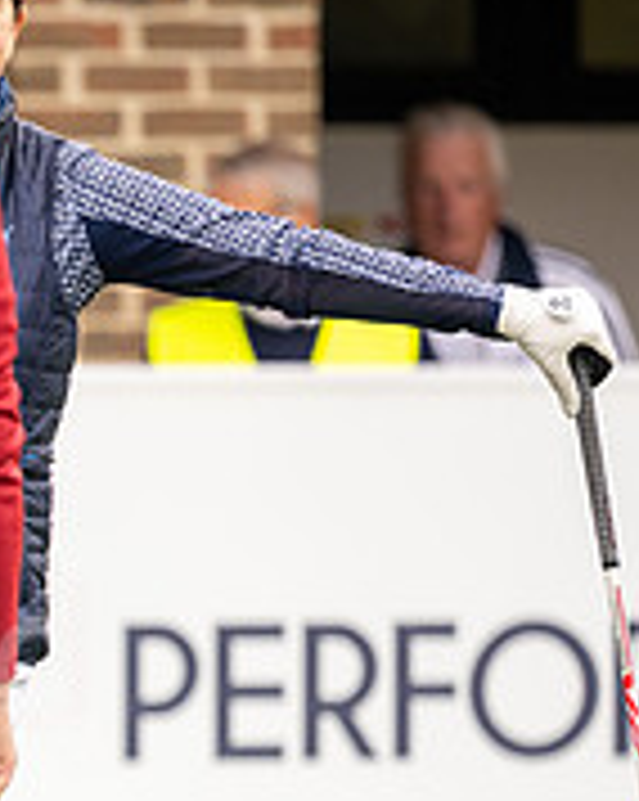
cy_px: 695
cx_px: -486
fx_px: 21786
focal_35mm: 920
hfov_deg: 1.7
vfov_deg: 2.1
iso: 500
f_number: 4
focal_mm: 300
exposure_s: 1/1000
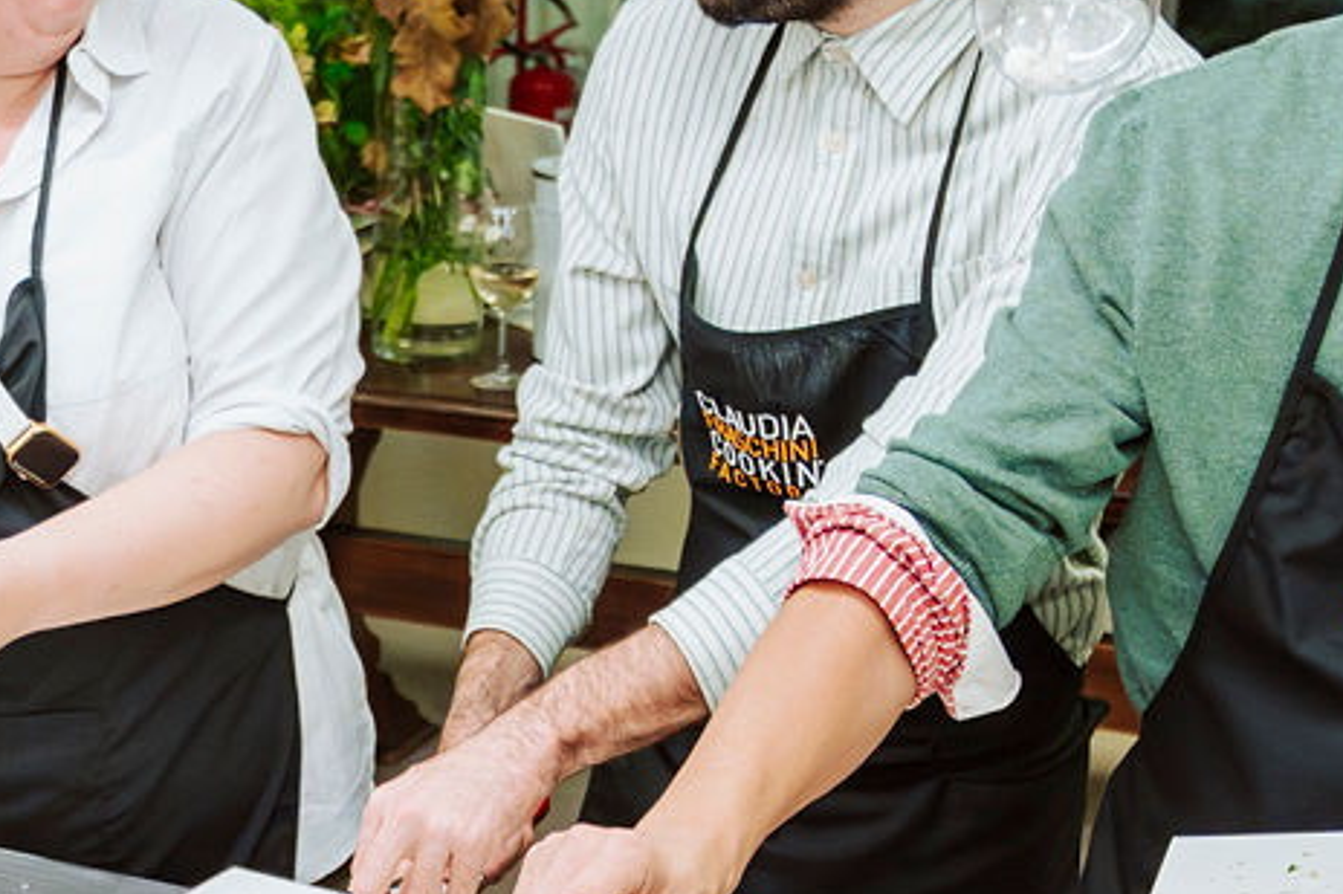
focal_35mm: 75
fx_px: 2797
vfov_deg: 16.9
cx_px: 260
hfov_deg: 26.5
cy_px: 1240
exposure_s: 1/320
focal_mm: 17
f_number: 2.8
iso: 5000
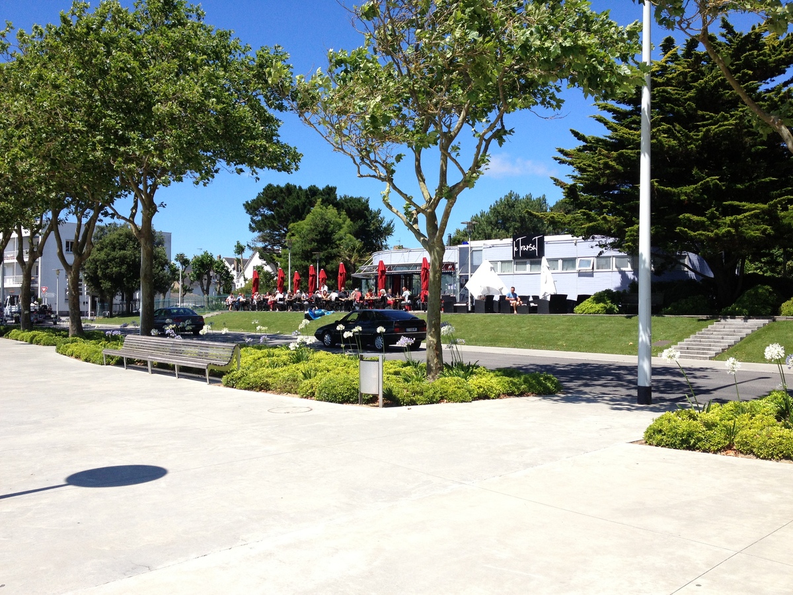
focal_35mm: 35
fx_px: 802
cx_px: 396
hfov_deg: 52.6
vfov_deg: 40.7
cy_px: 298
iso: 50
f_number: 2.4
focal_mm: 4.28
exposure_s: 1/1493
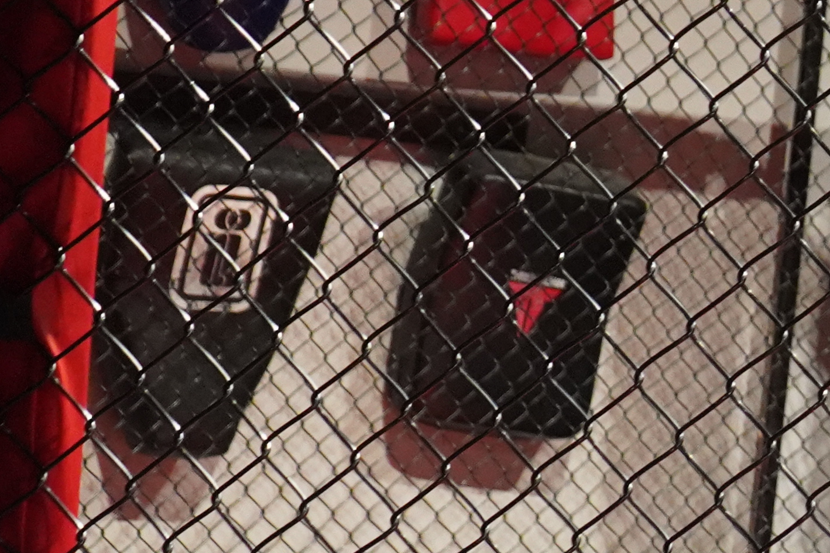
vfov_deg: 8.3
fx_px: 3803
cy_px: 525
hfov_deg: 11.5
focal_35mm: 165
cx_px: 1509
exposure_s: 1/160
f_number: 4
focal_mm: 39
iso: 8000
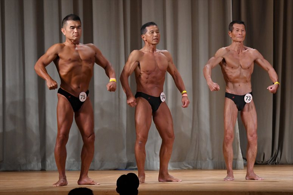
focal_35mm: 225
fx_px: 1830
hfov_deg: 9.2
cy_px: 98
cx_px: 146
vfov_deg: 6.1
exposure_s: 1/400
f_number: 5.6
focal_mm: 150
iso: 3200
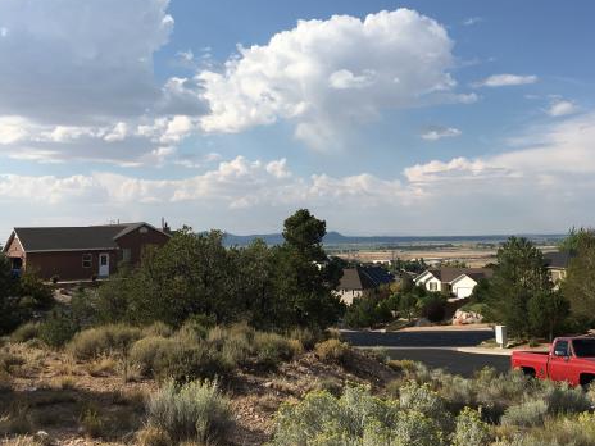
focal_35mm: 40
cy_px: 176
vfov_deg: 35.8
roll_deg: +1.0
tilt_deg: +3.7
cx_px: 339
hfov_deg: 46.7
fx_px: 688
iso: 25
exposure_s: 1/2331
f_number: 2.2
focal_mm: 4.15
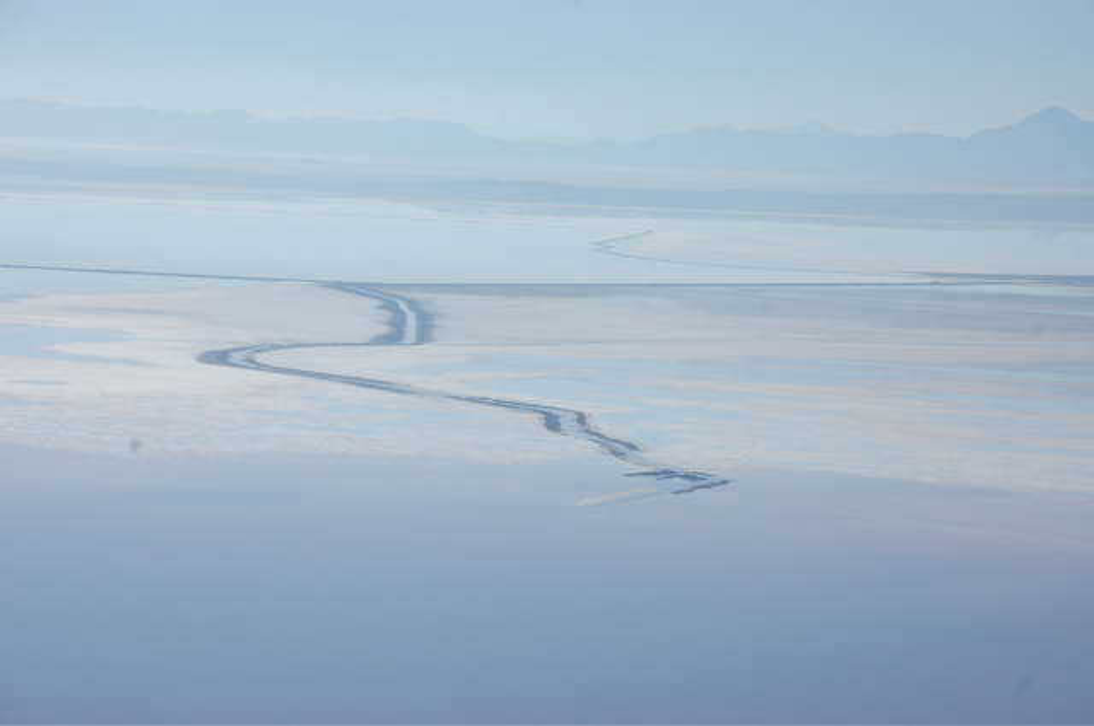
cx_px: 547
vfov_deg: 11.4
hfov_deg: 17.1
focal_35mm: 120
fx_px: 3642
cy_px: 363
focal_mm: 80
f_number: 9
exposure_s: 1/640
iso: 200
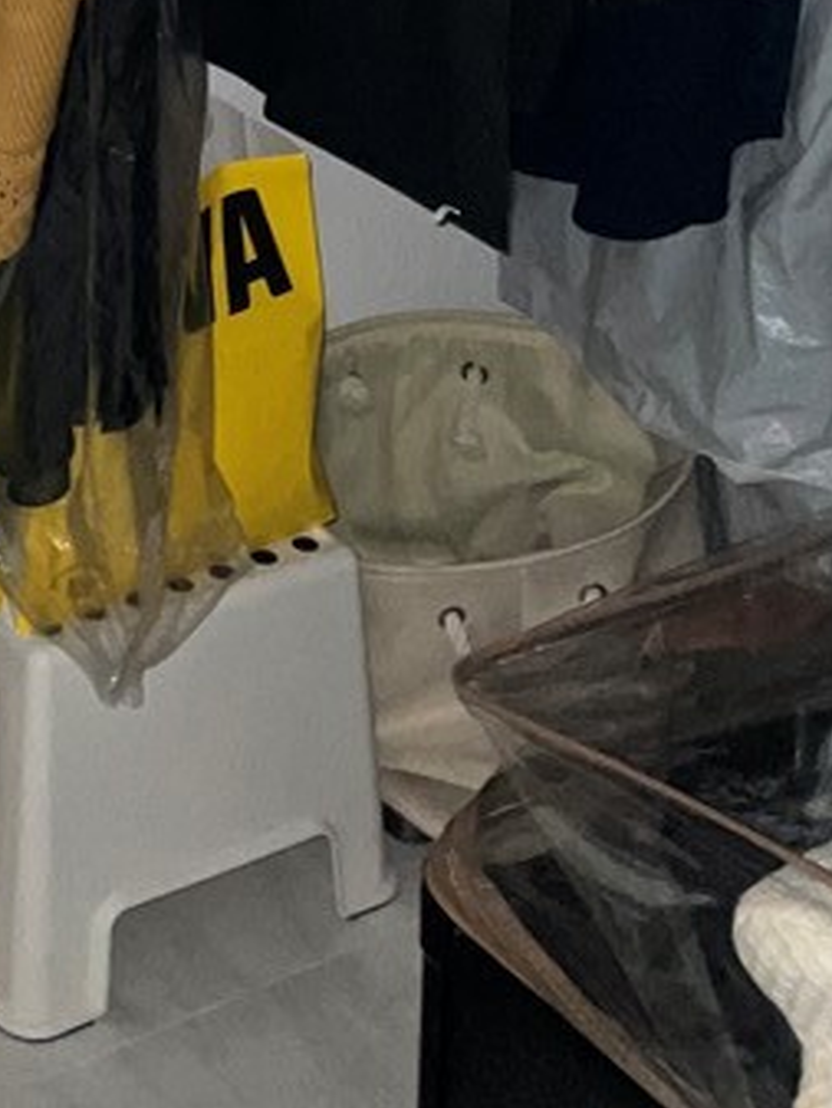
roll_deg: +0.4
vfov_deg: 19.6
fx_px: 2818
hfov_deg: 15.9
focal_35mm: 88
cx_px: -257
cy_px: -519
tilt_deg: -9.2
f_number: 1.8
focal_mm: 3
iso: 64
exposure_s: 1/18
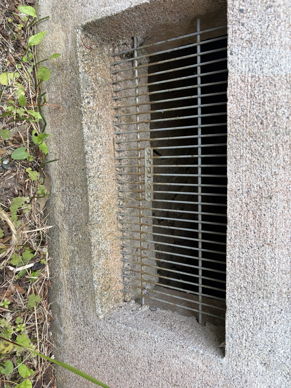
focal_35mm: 26
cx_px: 146
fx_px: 291
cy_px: 194
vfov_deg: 67.3
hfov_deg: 53.1
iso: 40
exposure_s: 1/167
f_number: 1.6
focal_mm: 5.96
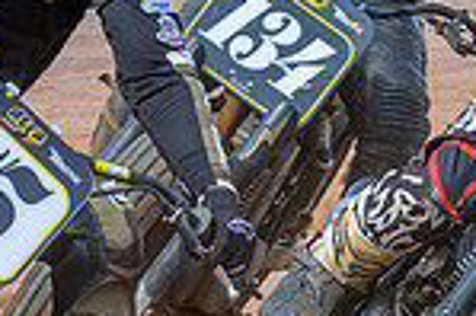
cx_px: 285
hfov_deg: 2.1
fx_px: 12864
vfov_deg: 1.4
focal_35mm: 974
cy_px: 111
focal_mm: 145
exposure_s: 1/400
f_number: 5
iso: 125
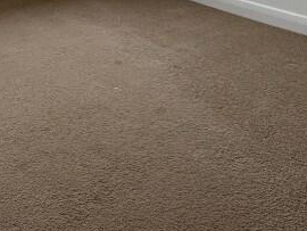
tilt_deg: -6.8
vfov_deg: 24.0
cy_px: -74
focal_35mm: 53
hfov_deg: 34.2
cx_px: 32
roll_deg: +2.1
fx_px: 470
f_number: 2.2
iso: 160
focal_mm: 2.22
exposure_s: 1/99
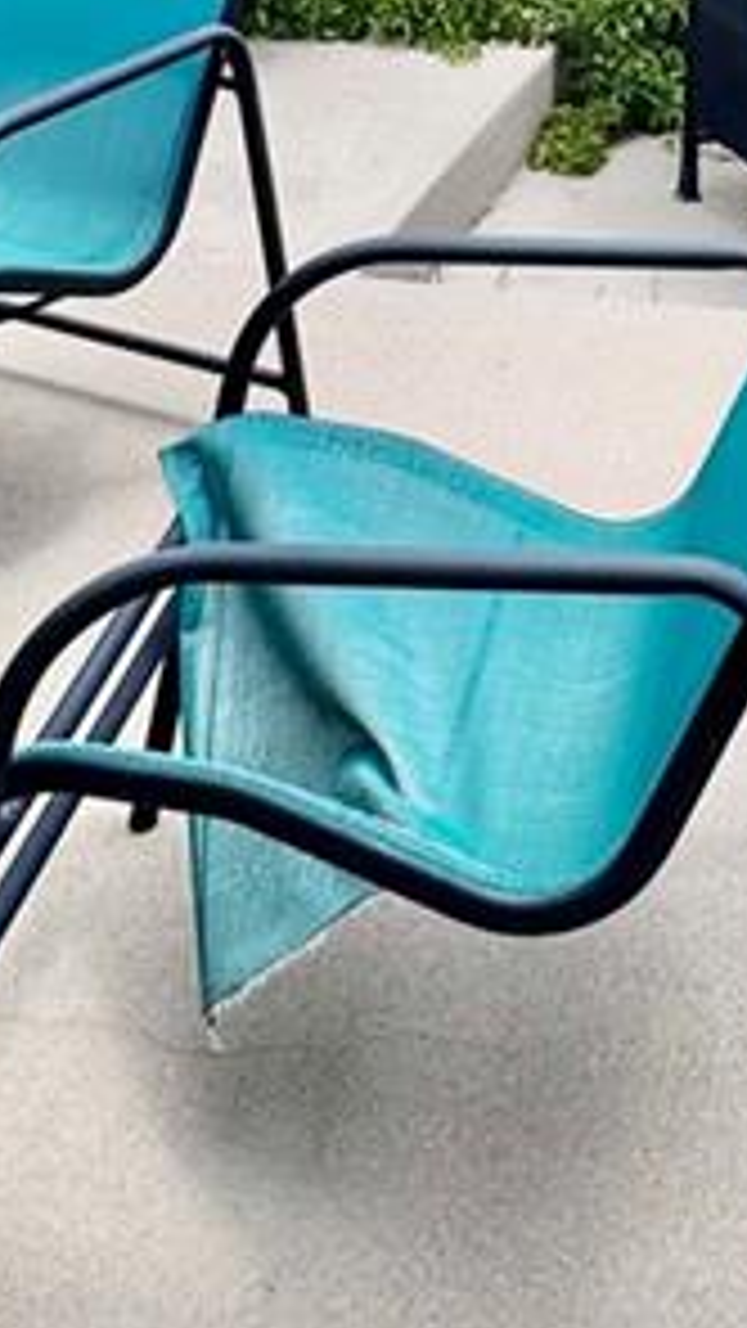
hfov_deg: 18.7
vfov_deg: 28.6
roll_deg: +0.4
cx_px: 819
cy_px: -329
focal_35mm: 62
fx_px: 2183
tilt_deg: -8.9
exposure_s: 1/1256
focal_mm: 2.22
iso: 40
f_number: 2.2
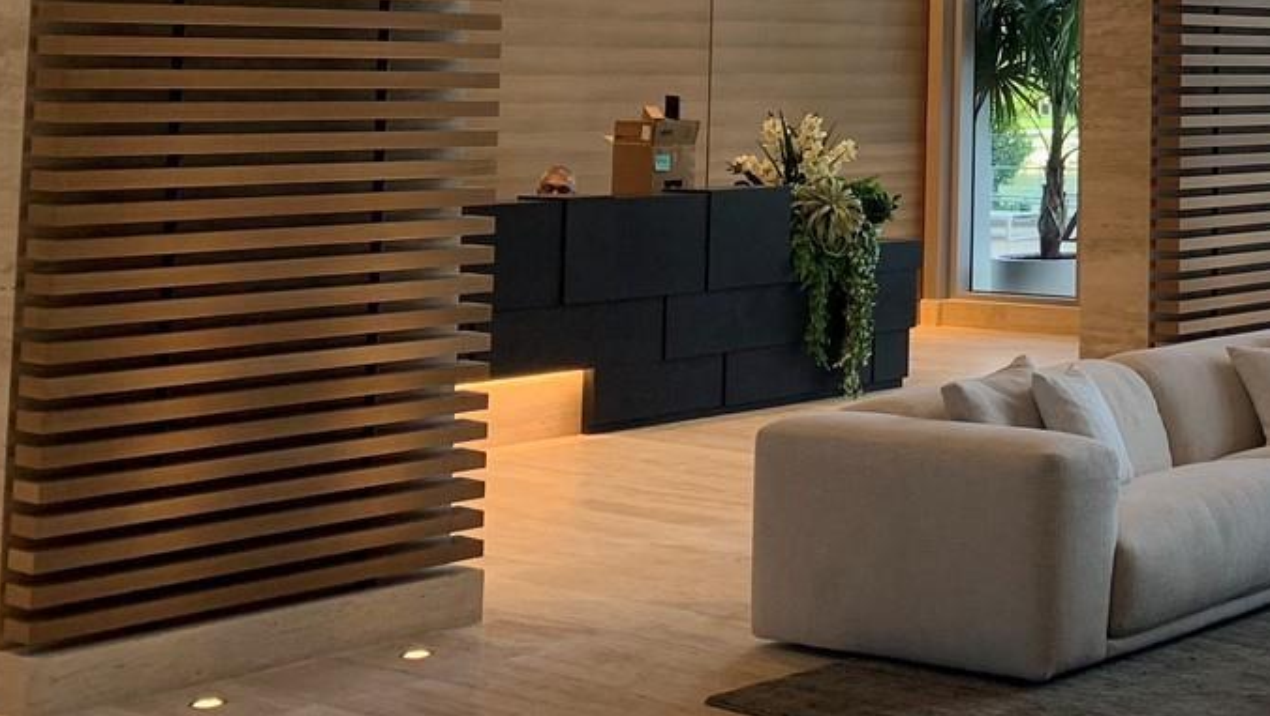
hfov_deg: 28.8
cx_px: 1356
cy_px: -79
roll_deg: -0.8
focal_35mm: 67
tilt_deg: +5.3
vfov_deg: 17.4
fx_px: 2257
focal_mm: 4.25
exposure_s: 1/120
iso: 50
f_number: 1.8
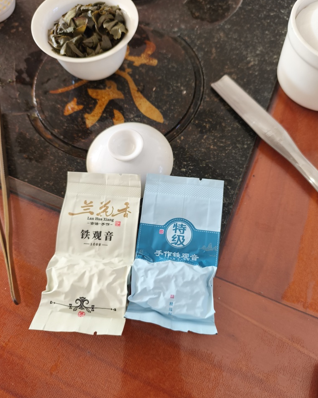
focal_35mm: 25
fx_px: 294
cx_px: 161
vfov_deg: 68.1
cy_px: 196
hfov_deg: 56.8
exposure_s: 1/50.3
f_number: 1.6
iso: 400
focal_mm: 5.84
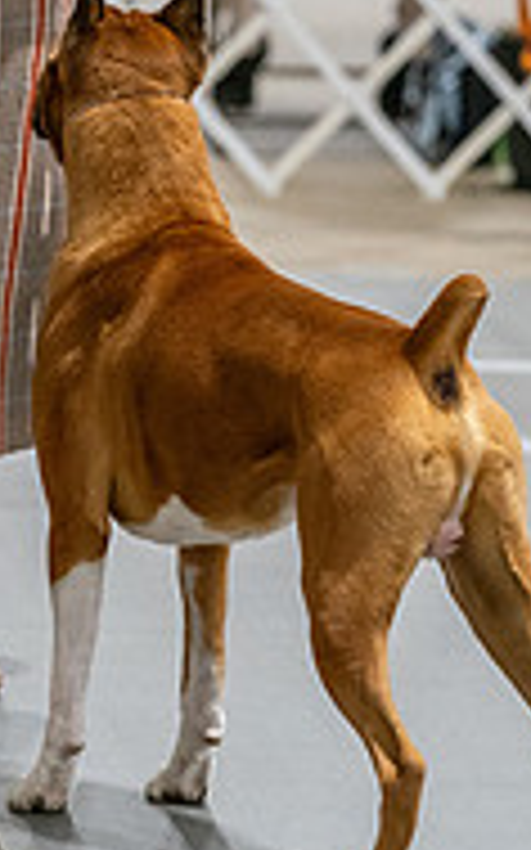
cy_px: 94
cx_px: 112
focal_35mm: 379
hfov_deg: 3.5
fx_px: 8782
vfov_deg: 5.5
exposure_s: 1/250
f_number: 3.5
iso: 6400
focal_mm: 156
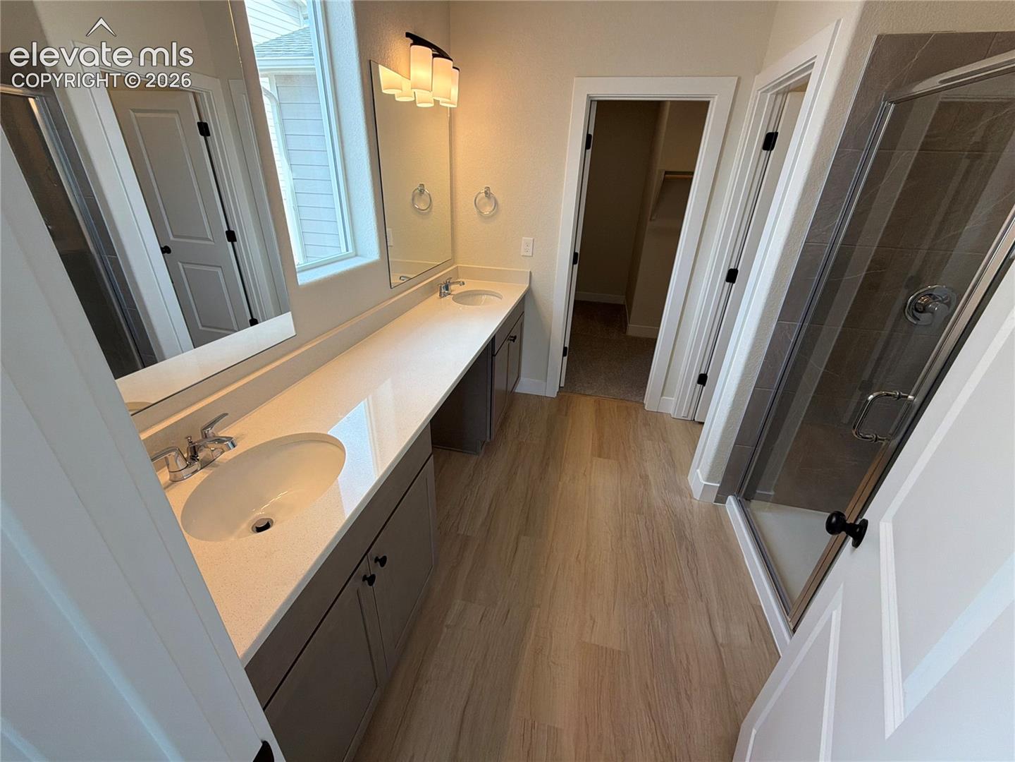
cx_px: 508
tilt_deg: -26.7
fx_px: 411
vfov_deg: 85.7
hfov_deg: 102.1
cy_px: 381
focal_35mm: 14
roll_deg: -1.9
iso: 64
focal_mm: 2.22
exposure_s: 1/120
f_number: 2.2
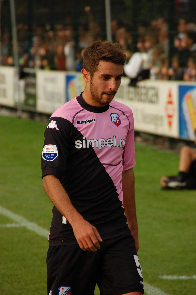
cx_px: 98
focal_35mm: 300
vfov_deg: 6.9
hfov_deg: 4.6
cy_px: 148
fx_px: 2454
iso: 200
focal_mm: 200
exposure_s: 1/320
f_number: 6.3
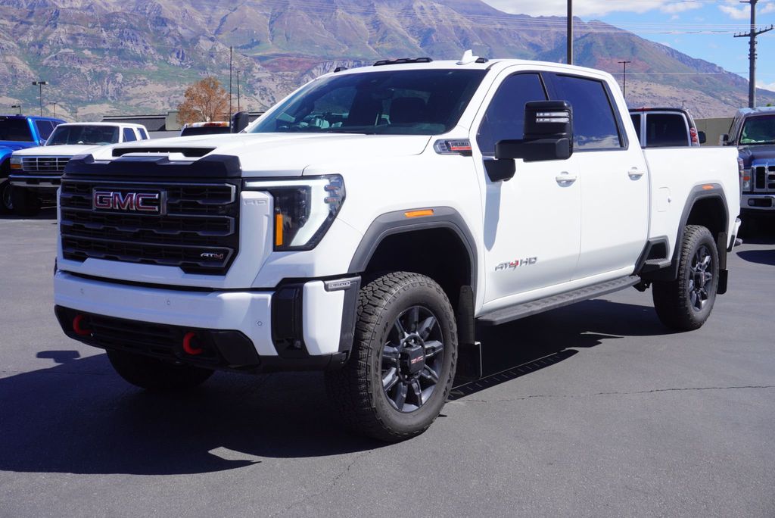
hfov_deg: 42.3
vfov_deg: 29.0
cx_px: 388
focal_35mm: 46
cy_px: 259
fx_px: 1002
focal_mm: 31
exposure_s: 1/160
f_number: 11
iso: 100
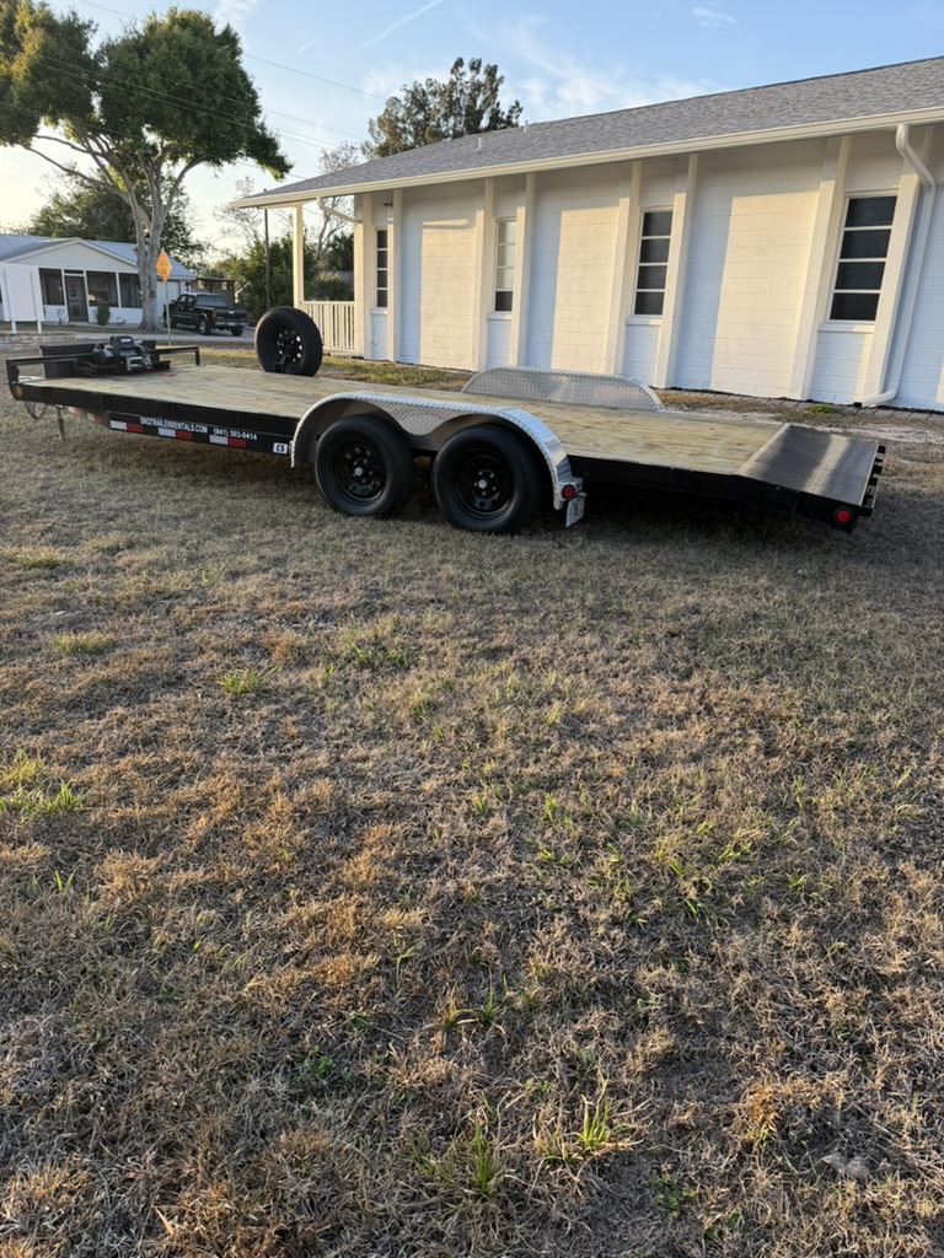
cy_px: 629
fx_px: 873
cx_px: 472
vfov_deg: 71.6
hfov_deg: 56.8
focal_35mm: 24
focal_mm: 6.76
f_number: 1.78
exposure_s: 1/722
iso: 100
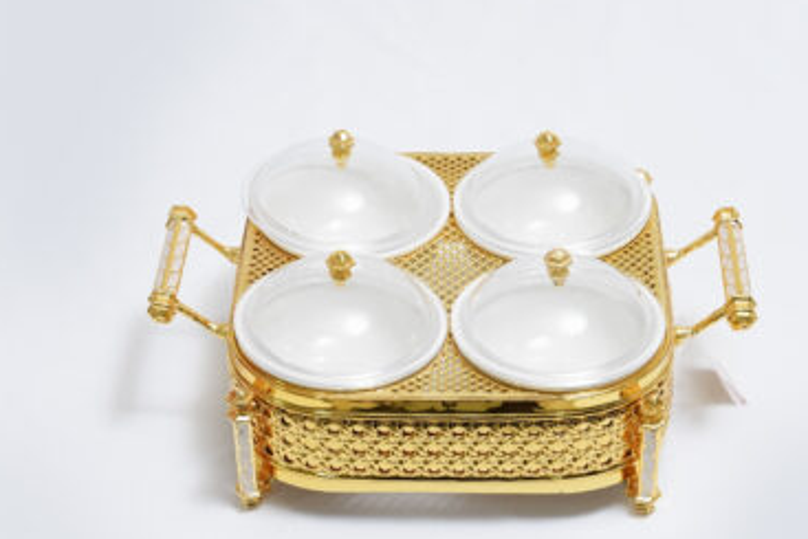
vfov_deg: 14.3
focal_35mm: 96
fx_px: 2155
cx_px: 429
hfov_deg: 21.2
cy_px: 263
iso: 3200
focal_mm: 59
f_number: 10
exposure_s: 1/125
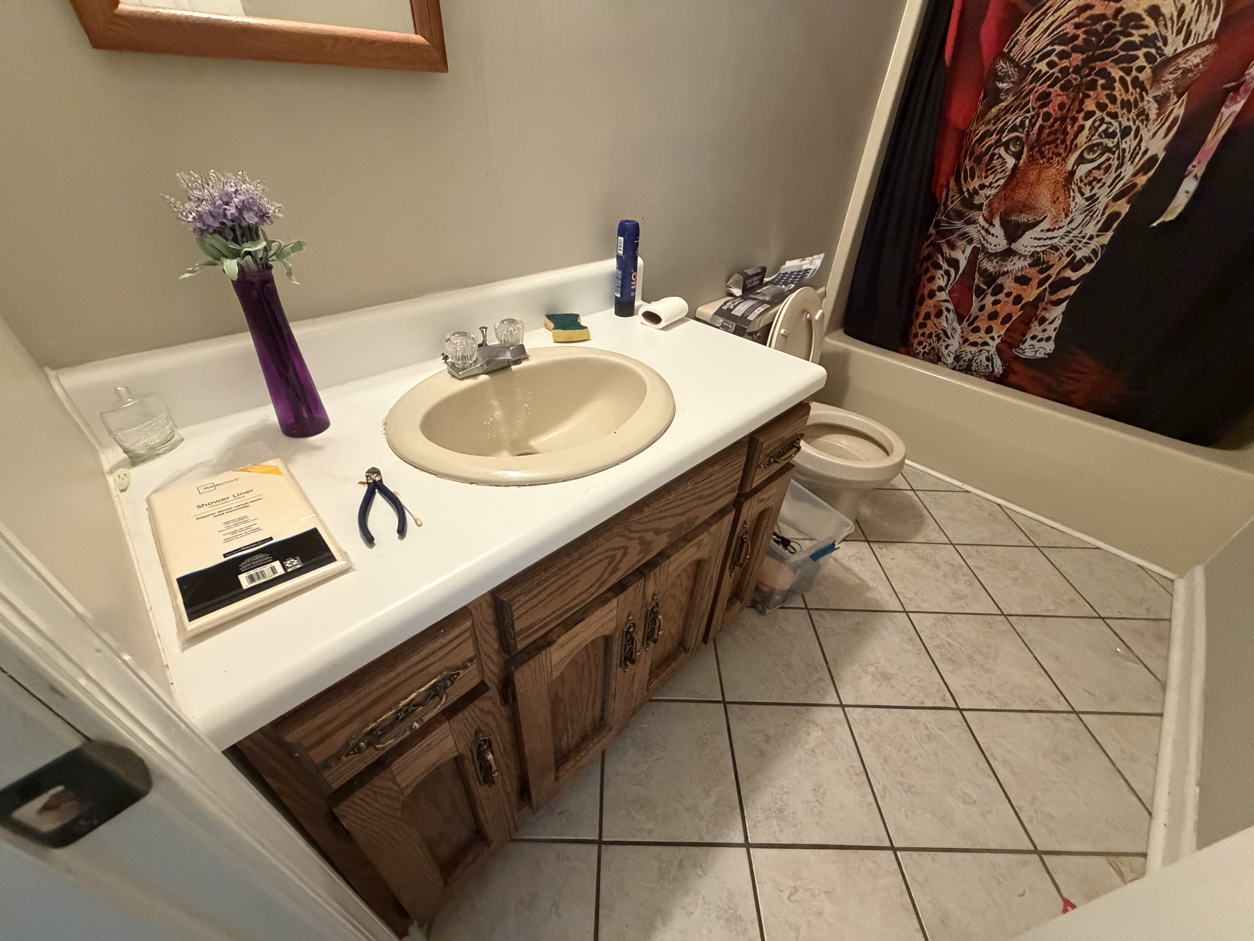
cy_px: 470
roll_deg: -2.7
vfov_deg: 85.7
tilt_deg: -36.6
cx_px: 627
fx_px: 507
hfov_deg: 102.1
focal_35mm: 14
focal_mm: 2.22
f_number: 2.2
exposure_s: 1/60
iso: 640
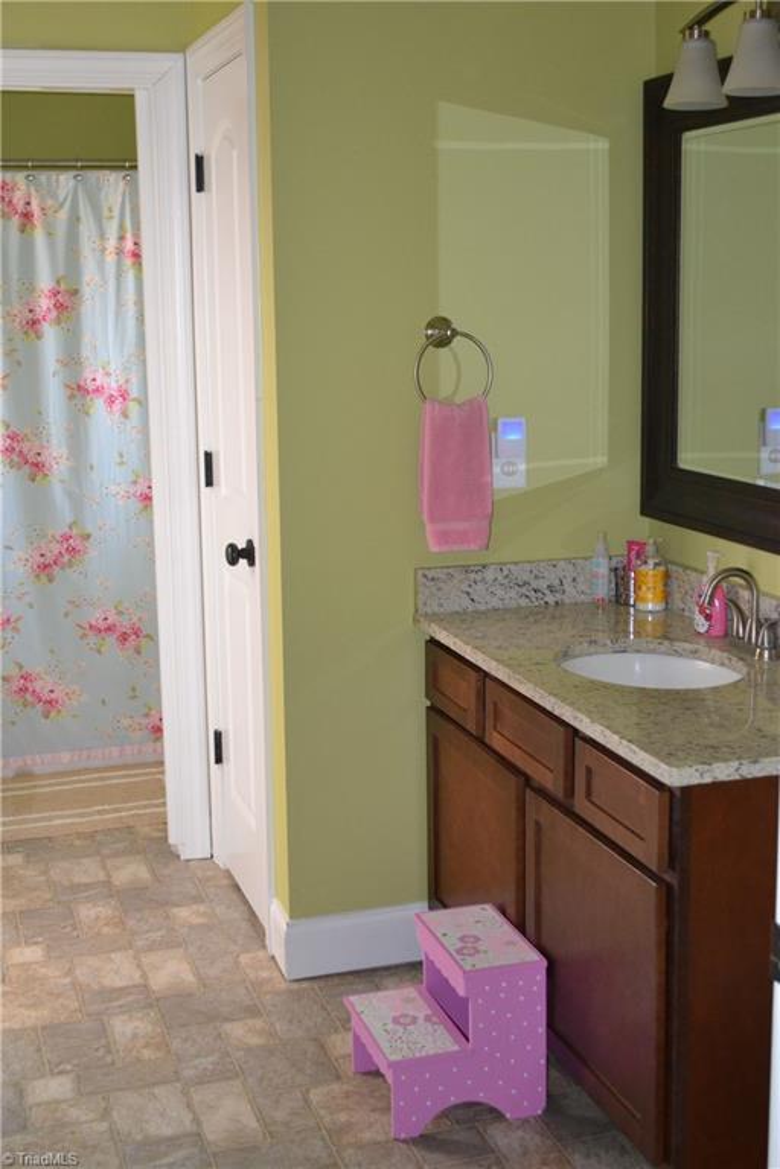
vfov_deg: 41.1
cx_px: 390
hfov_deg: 28.1
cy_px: 584
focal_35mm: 48
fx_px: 1560
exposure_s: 1/60
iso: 1800
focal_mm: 32
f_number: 4.8
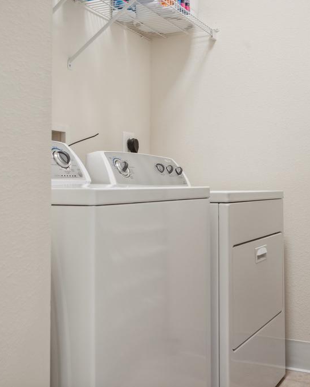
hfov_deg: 36.4
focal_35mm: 41
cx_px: 185
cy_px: 193
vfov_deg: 44.8
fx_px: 470
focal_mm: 29
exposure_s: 1/5
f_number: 7.1
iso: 400
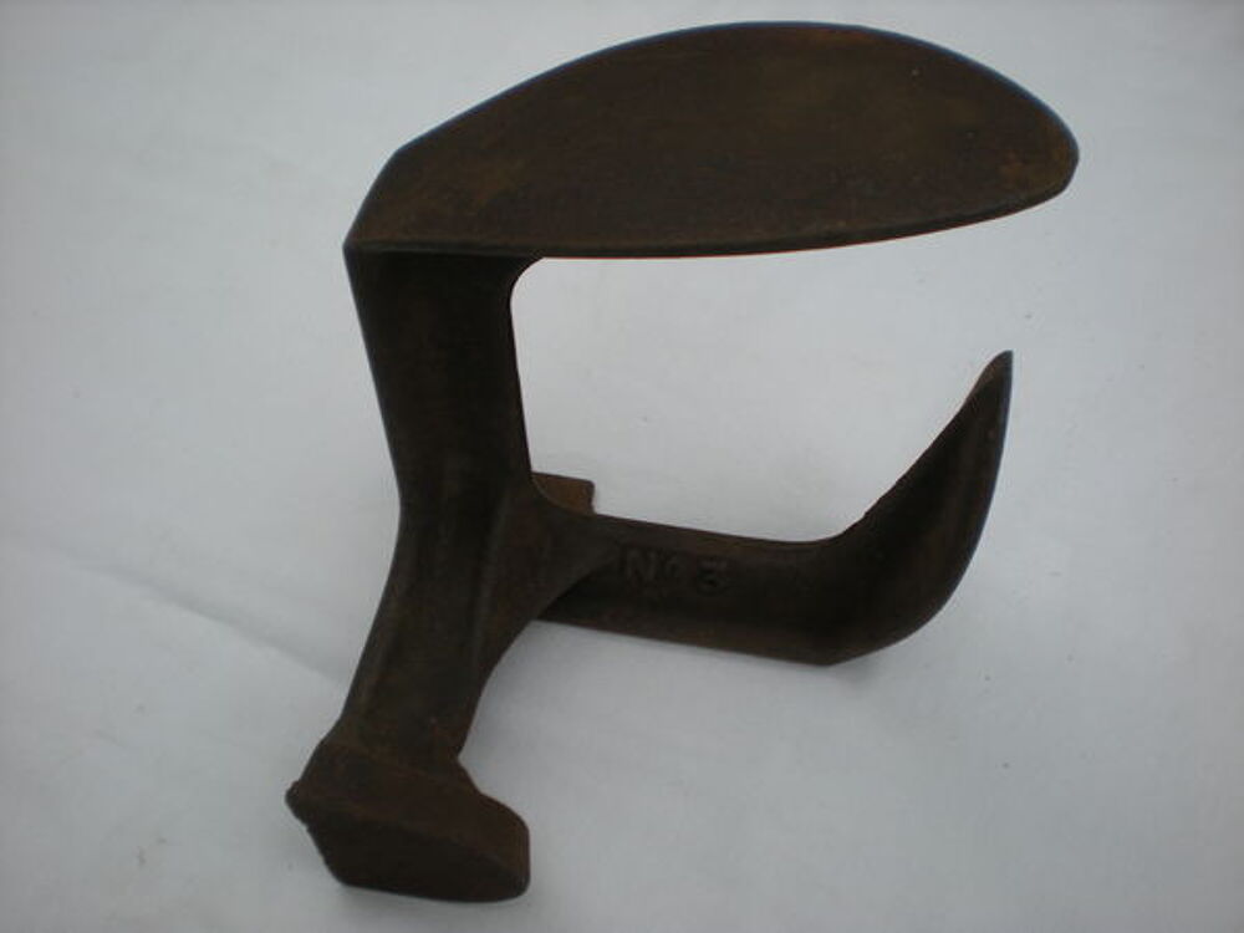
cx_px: 622
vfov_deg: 37.7
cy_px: 466
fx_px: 1366
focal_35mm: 38
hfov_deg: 49.0
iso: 64
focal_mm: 6.3
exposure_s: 1/237
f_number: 3.1
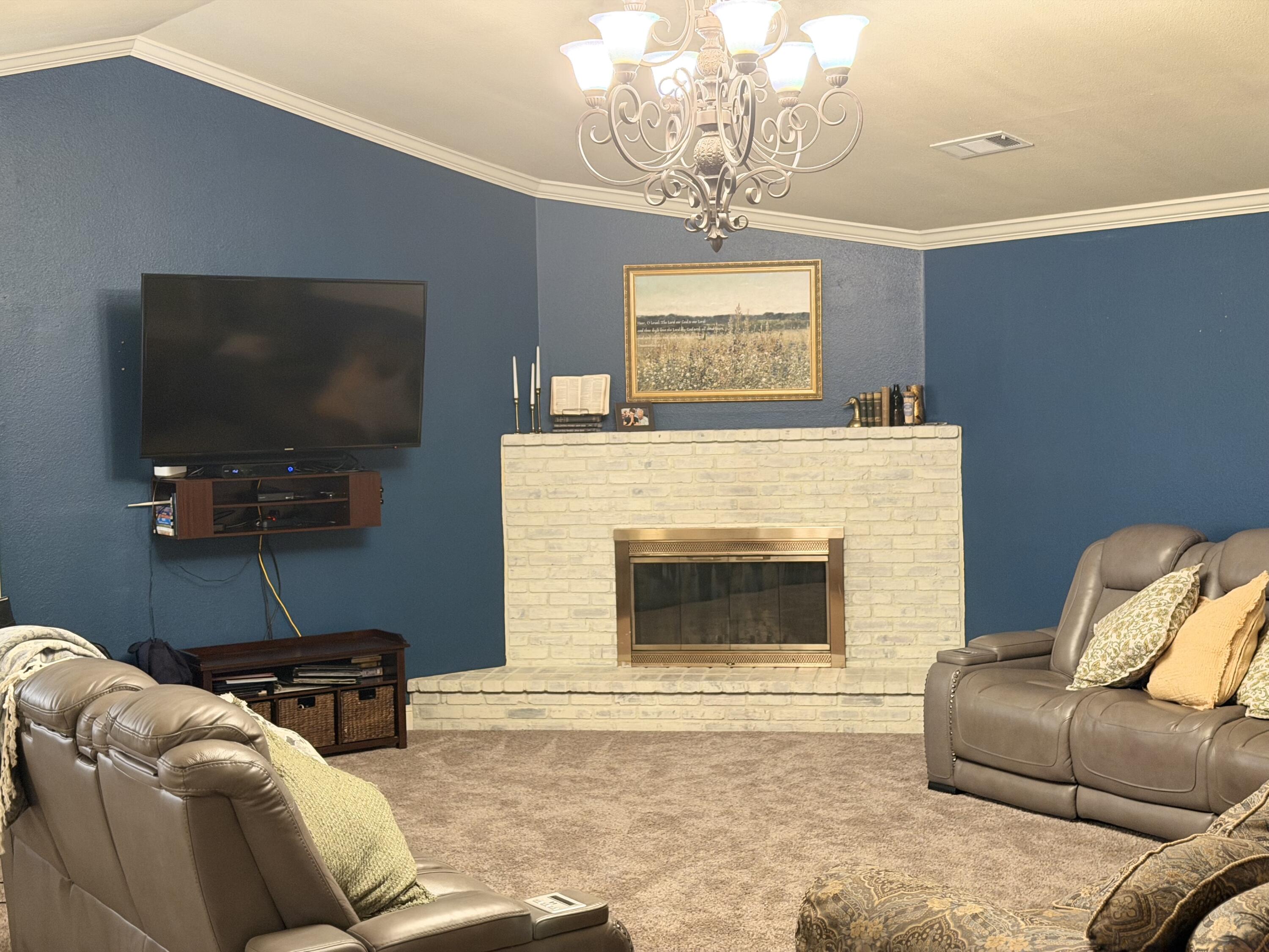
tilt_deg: -3.7
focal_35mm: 48
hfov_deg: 39.7
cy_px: 476
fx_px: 1760
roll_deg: +2.1
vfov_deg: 30.3
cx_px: 634
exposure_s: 1/40
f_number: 1.78
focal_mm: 6.76
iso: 500
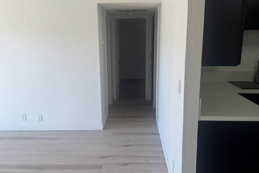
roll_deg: -0.4
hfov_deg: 55.8
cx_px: 130
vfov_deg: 38.9
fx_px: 245
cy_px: 93
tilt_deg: -13.4
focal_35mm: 34
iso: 64
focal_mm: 6.76
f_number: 1.78
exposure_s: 1/154
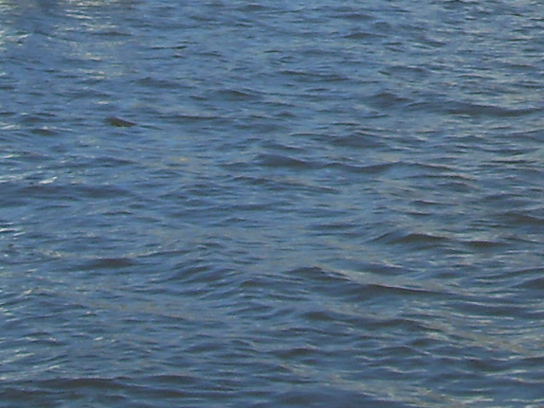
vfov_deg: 8.1
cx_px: 656
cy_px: -365
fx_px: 2767
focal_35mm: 176
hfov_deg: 11.0
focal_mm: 6.6
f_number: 6.2
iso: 80
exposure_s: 1/500
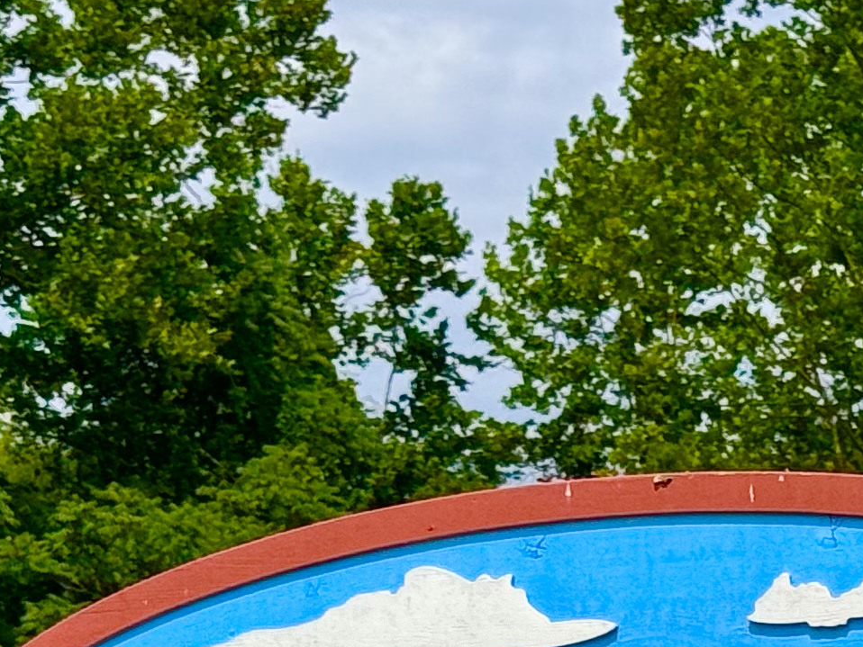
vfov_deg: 7.2
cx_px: 836
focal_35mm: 202
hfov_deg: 9.7
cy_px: 1021
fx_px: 5037
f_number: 1.78
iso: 64
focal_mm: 6.76
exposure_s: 1/5376
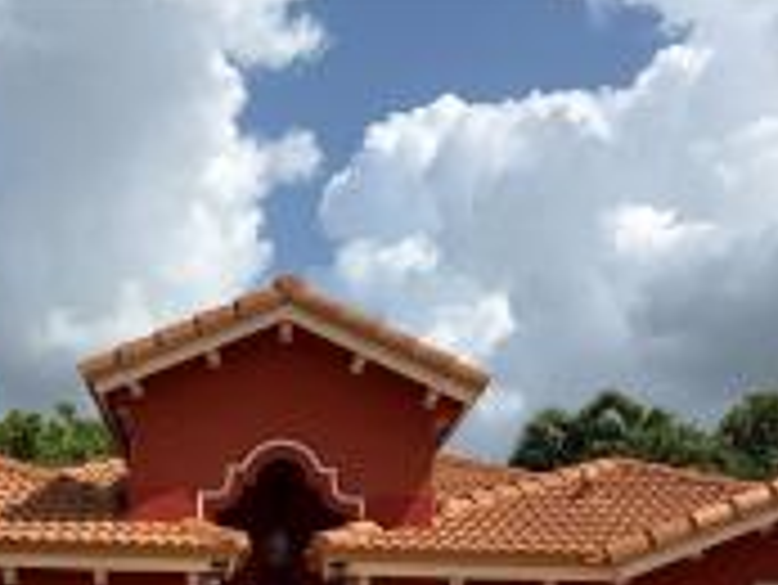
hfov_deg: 31.9
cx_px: 256
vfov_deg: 22.9
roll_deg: -0.2
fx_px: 1349
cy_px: 652
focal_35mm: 60
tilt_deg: +3.1
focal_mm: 5.96
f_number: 1.6
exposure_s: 1/2985
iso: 50
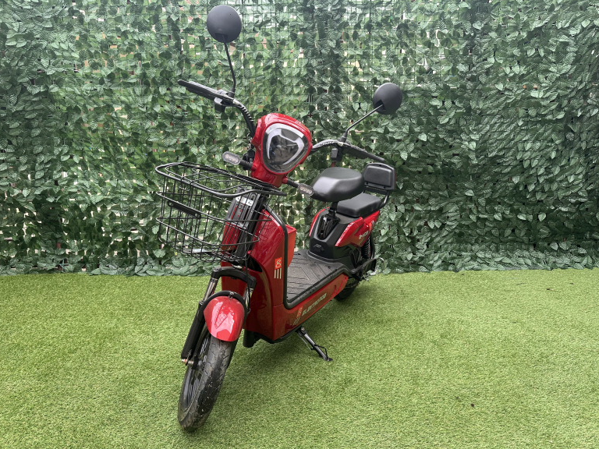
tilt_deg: -11.1
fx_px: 433
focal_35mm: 25
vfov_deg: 54.9
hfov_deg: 69.4
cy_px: 222
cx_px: 297
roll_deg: +0.4
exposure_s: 1/564
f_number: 1.78
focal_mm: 6.86
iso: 80
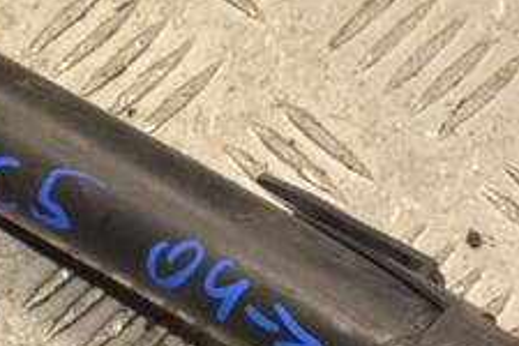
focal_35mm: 220
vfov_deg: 6.2
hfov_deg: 9.3
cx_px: 254
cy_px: 415
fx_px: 3176
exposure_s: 1/320
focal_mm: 55
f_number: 9
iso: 3200
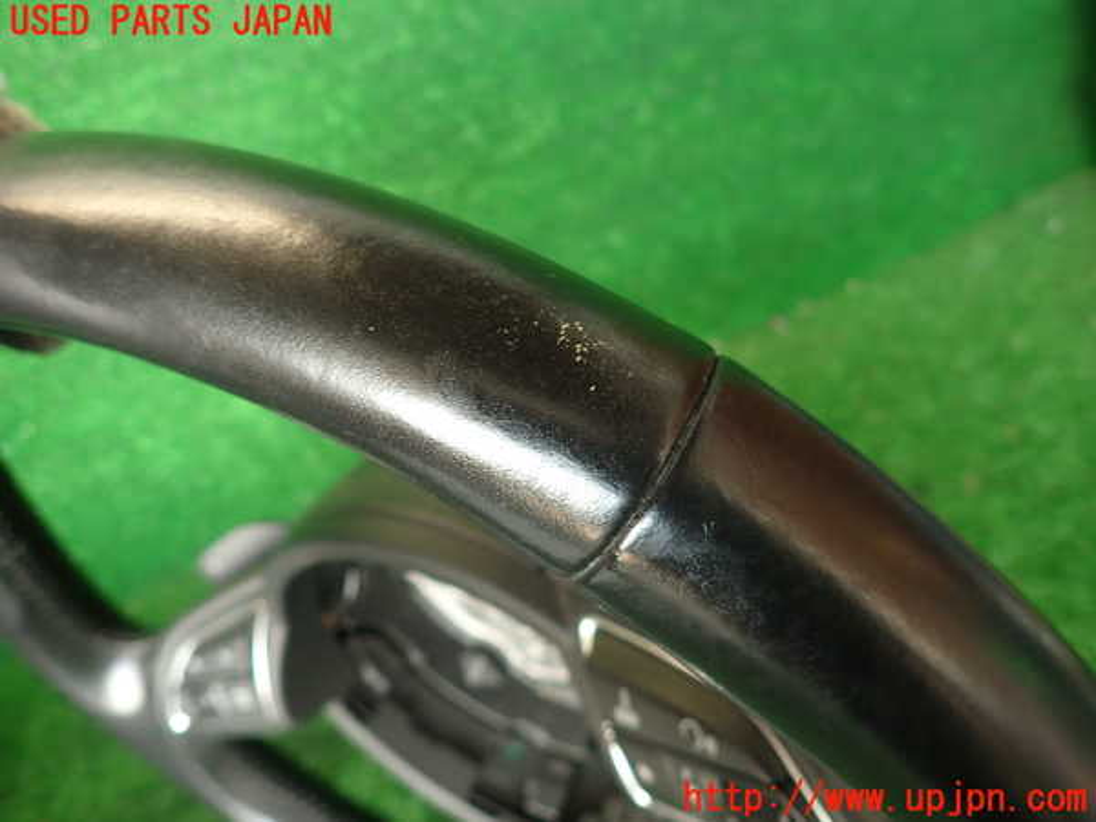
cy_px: 411
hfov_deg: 69.4
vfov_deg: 54.9
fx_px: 792
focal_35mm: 25
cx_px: 548
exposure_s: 1/60
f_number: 2
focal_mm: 4.5
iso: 160
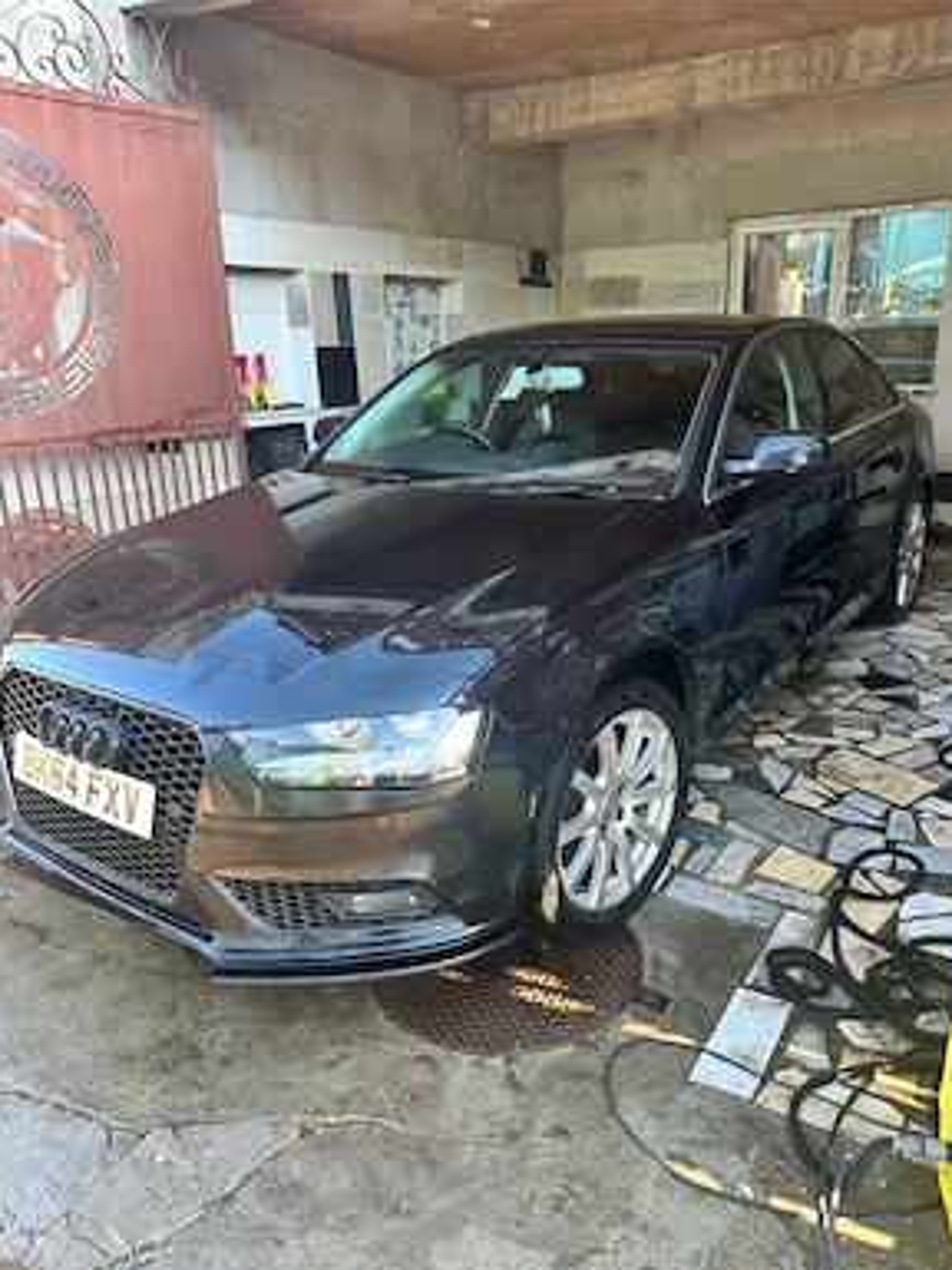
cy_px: 658
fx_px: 917
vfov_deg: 69.4
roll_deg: +0.9
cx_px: 483
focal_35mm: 25
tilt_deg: -19.6
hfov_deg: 54.9
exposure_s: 1/121
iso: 100
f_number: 1.78
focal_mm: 6.86
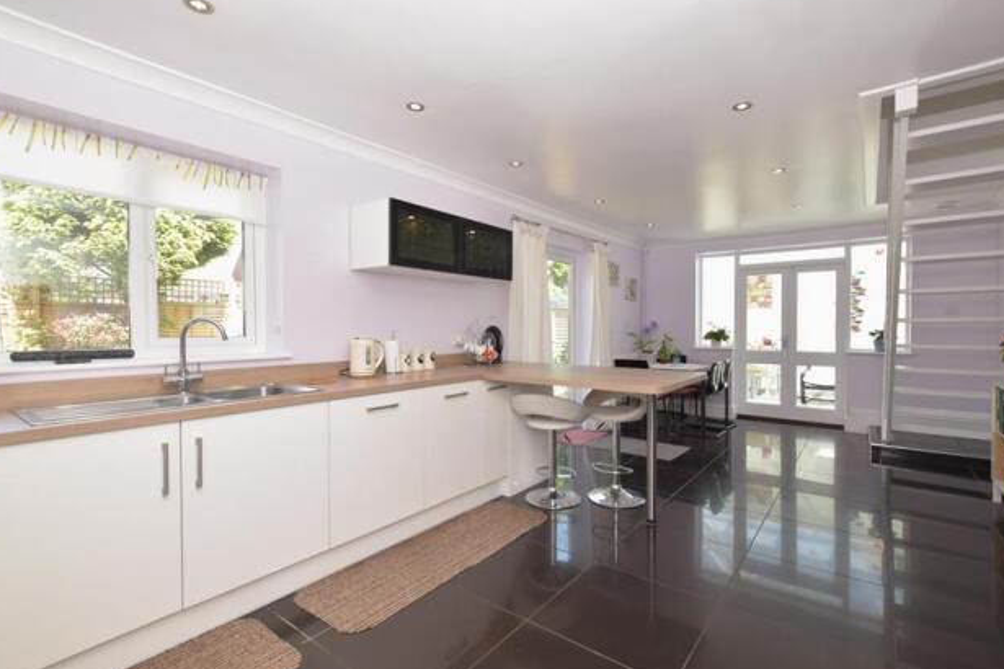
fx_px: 446
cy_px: 332
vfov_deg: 73.7
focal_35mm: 16
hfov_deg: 96.7
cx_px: 516
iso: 400
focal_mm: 10
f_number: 7.1
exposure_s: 1/125
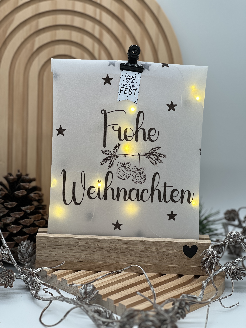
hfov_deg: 19.1
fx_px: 730
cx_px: 123
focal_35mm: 77
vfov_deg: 25.3
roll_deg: -1.3
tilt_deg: -13.3
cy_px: 164
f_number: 2.8
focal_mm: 9
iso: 20
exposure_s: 1/121
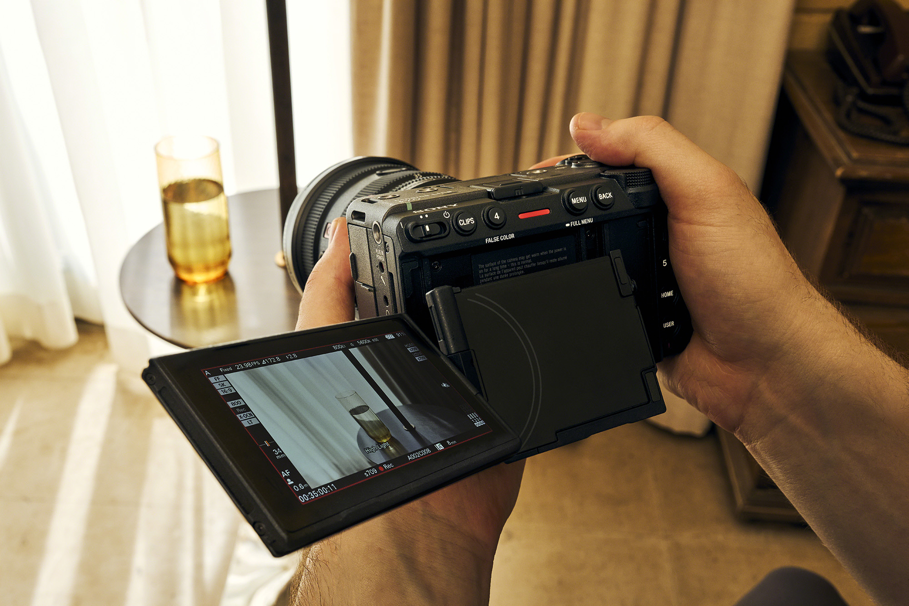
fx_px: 884
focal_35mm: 35
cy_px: 303
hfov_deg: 54.4
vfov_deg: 37.8
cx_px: 454
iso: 800
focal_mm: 35
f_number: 11
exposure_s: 1/125
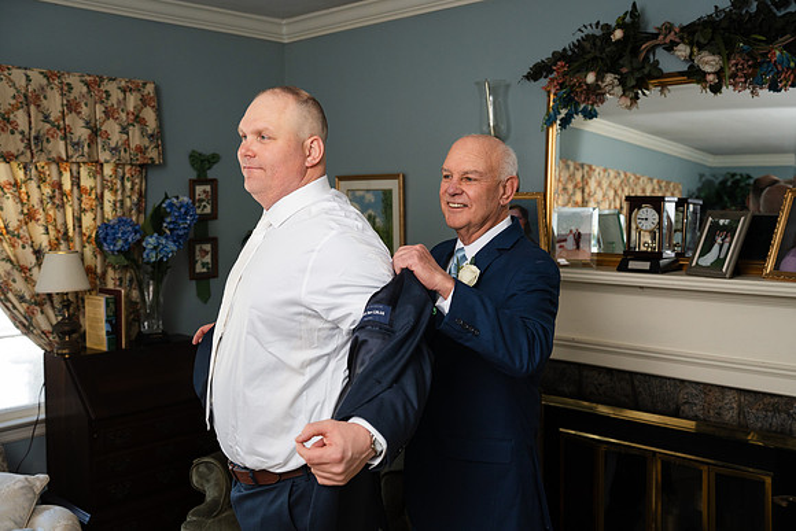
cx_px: 398
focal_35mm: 37
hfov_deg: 51.9
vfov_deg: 36.0
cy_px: 266
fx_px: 818
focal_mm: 37
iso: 800
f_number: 4
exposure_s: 1/200
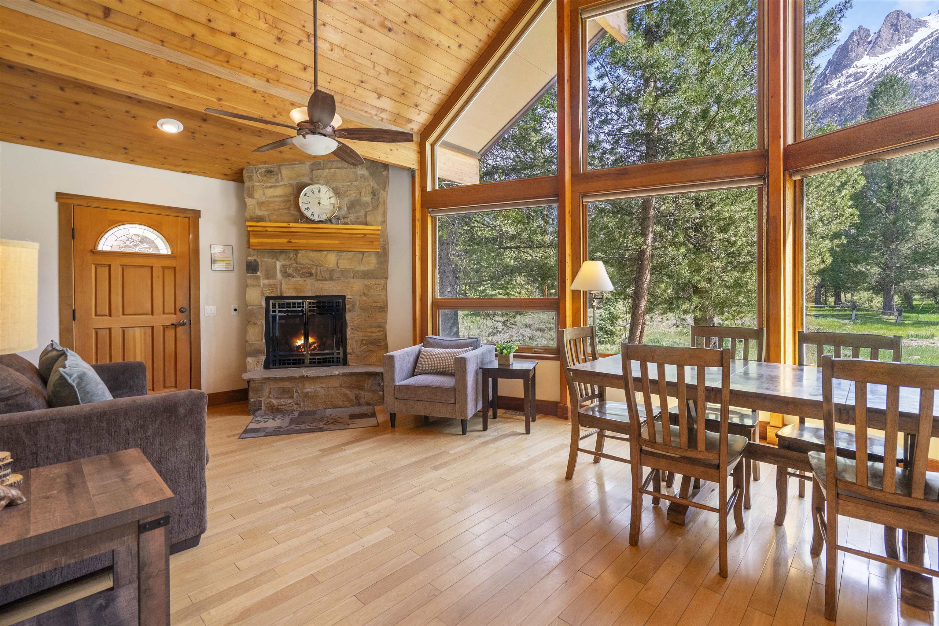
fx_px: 417
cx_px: 470
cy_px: 313
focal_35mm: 16
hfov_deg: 96.7
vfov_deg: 73.7
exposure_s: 1/20
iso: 400
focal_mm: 16
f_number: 7.1
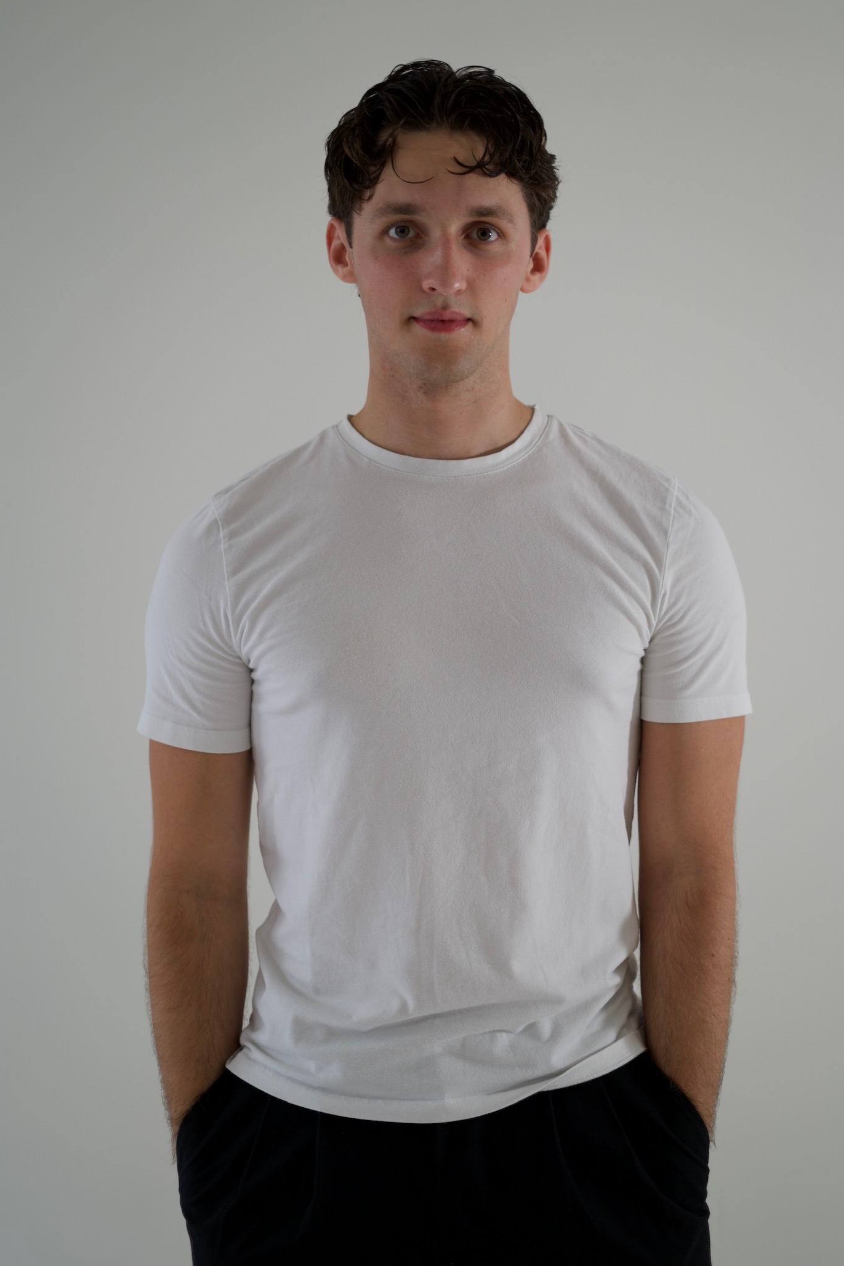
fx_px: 1970
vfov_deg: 35.6
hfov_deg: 24.2
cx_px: 459
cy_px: 573
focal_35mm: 56
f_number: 2
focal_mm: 50
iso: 125
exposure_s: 1/80
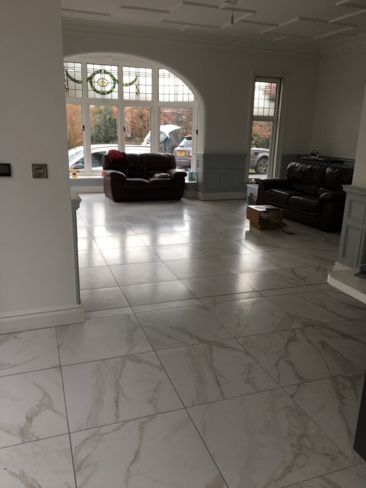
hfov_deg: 48.2
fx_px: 409
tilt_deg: -15.0
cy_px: 244
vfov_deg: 61.7
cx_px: 183
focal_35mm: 29
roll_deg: -1.6
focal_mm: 4.15
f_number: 2.2
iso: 25
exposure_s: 1/100
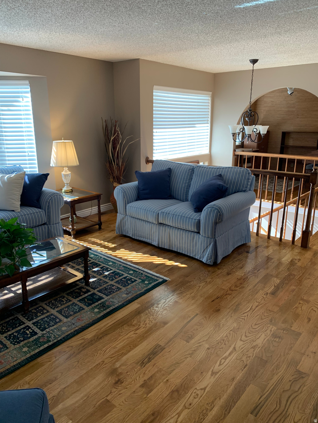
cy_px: 212
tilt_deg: -15.2
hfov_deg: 53.1
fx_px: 318
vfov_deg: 67.3
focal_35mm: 26
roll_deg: -0.8
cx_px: 159
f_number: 1.8
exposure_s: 1/60
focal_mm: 4.25
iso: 125
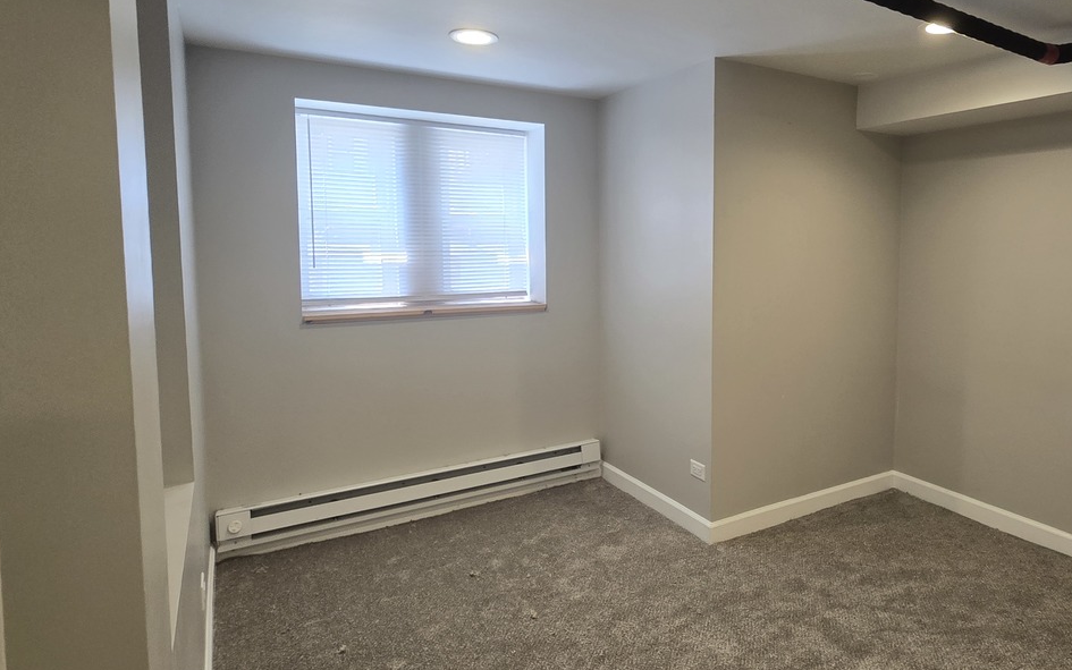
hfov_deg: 79.8
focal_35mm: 21
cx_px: 708
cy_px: 298
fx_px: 614
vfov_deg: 57.2
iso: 100
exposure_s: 1/60
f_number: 2.2
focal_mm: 2.2
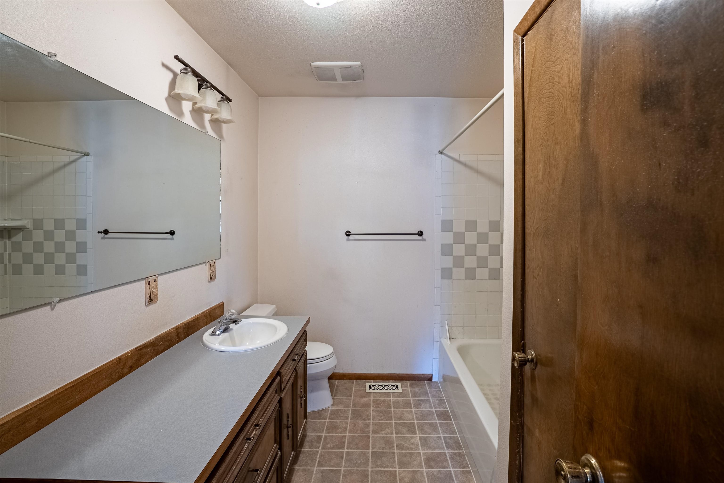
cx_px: 362
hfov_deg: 96.7
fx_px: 322
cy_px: 242
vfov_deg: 73.8
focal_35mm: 16
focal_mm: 16
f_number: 8
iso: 400
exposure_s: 1/60
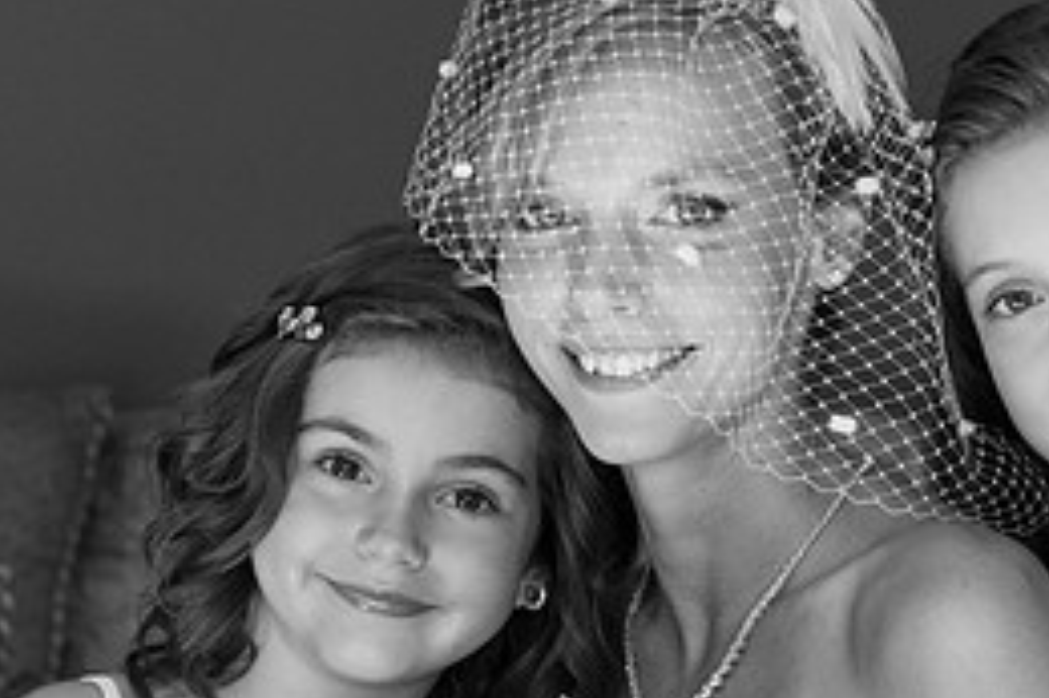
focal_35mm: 134
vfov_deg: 10.2
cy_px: 593
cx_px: 831
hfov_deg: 15.2
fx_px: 3902
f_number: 5.6
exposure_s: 1/80
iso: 1100
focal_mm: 60
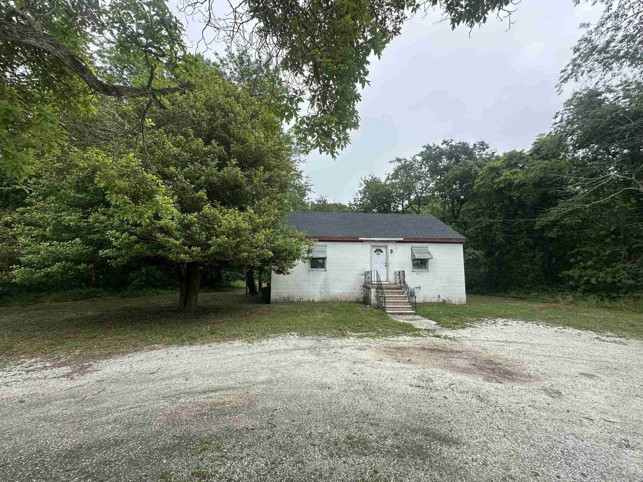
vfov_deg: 85.7
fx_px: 260
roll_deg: -0.2
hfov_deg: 102.1
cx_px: 322
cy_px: 241
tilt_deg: +9.2
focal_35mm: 14
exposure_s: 1/759
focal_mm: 2.22
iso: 40
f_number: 2.2
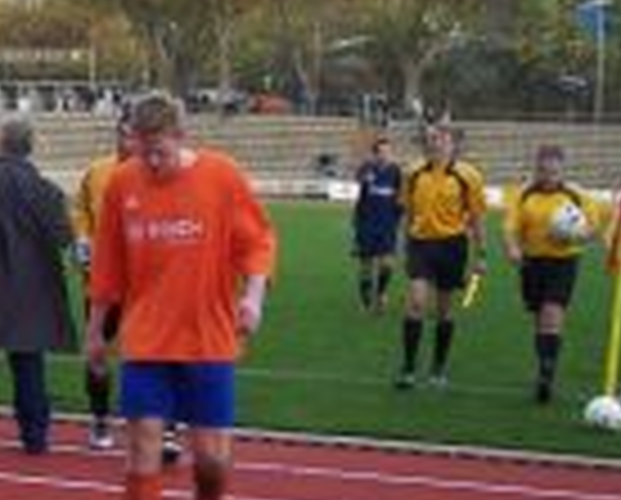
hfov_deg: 16.3
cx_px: -234
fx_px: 2026
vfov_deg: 14.0
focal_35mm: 110
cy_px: 302
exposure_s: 1/125
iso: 100
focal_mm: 8
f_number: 3.4
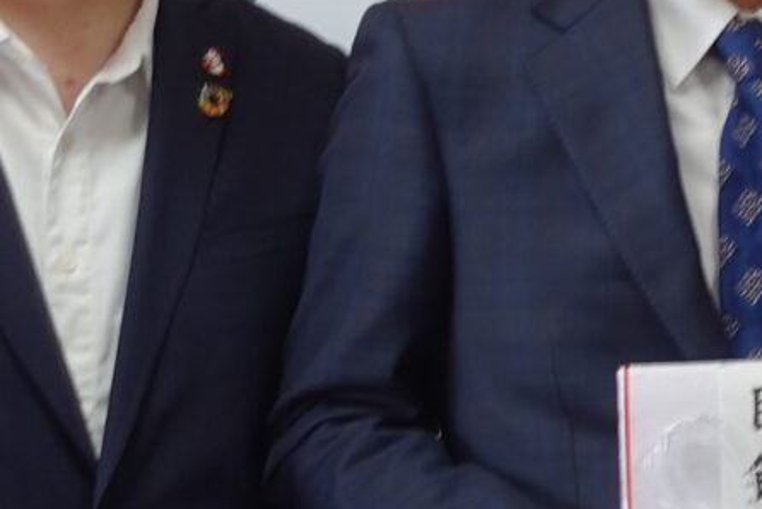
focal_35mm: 218
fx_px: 4617
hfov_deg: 8.8
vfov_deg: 6.3
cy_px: -108
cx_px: 1640
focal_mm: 14.68
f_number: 2.8
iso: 125
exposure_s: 1/60
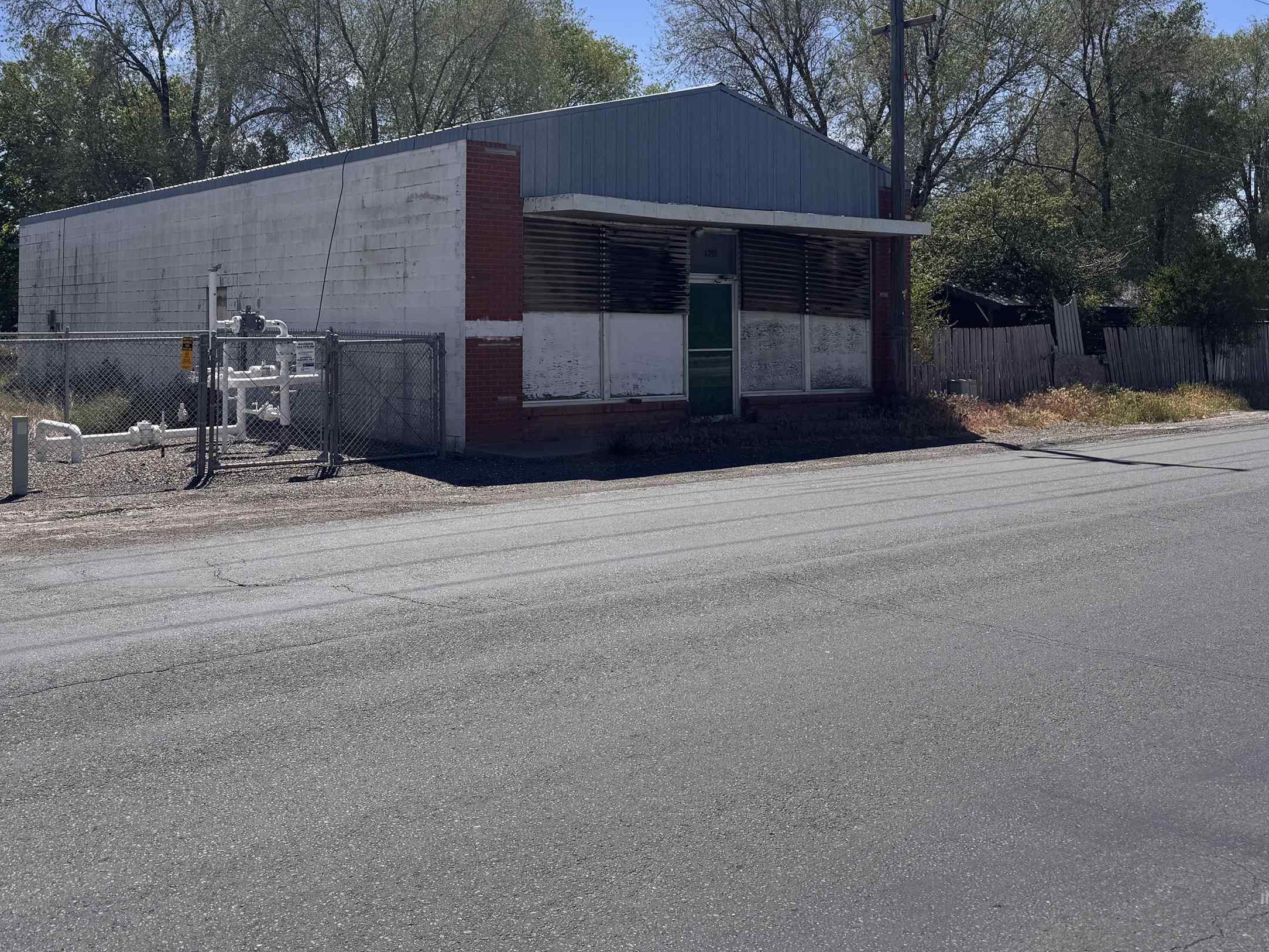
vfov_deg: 41.0
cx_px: 497
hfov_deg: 53.5
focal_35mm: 34
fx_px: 1246
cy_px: 285
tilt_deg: +1.5
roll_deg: +0.3
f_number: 1.78
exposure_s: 1/5814
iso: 80
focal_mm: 6.76
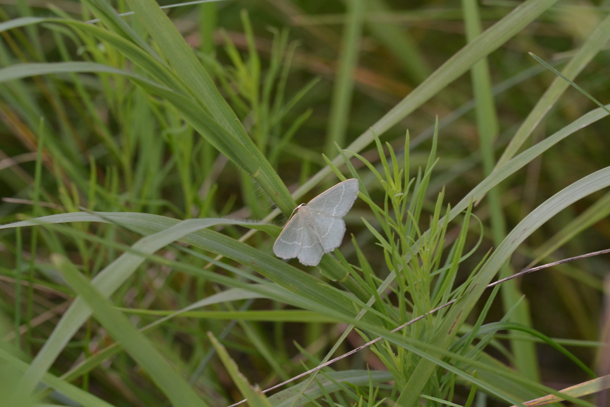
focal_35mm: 278
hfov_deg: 7.4
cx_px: 305
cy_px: 204
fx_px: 4702
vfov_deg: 5.0
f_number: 8
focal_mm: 185
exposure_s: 1/200
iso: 400
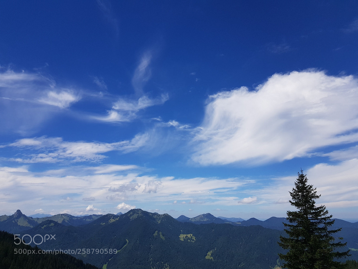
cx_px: 179
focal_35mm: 26
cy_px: 134
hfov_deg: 67.3
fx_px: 269
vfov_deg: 53.1
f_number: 1.7
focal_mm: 4.2
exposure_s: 1/3992
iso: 40
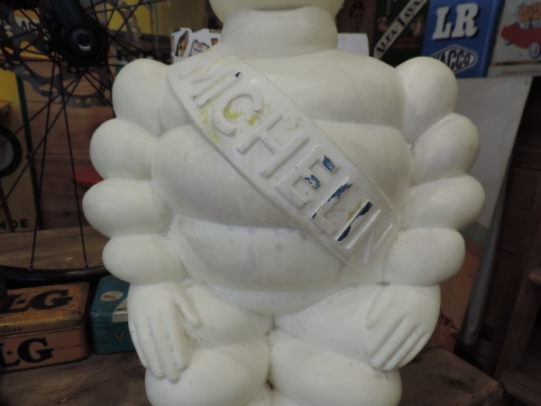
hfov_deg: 71.6
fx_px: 375
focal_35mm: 24
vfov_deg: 56.8
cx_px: 270
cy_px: 203
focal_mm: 4.3
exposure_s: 1/30
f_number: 3
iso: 125
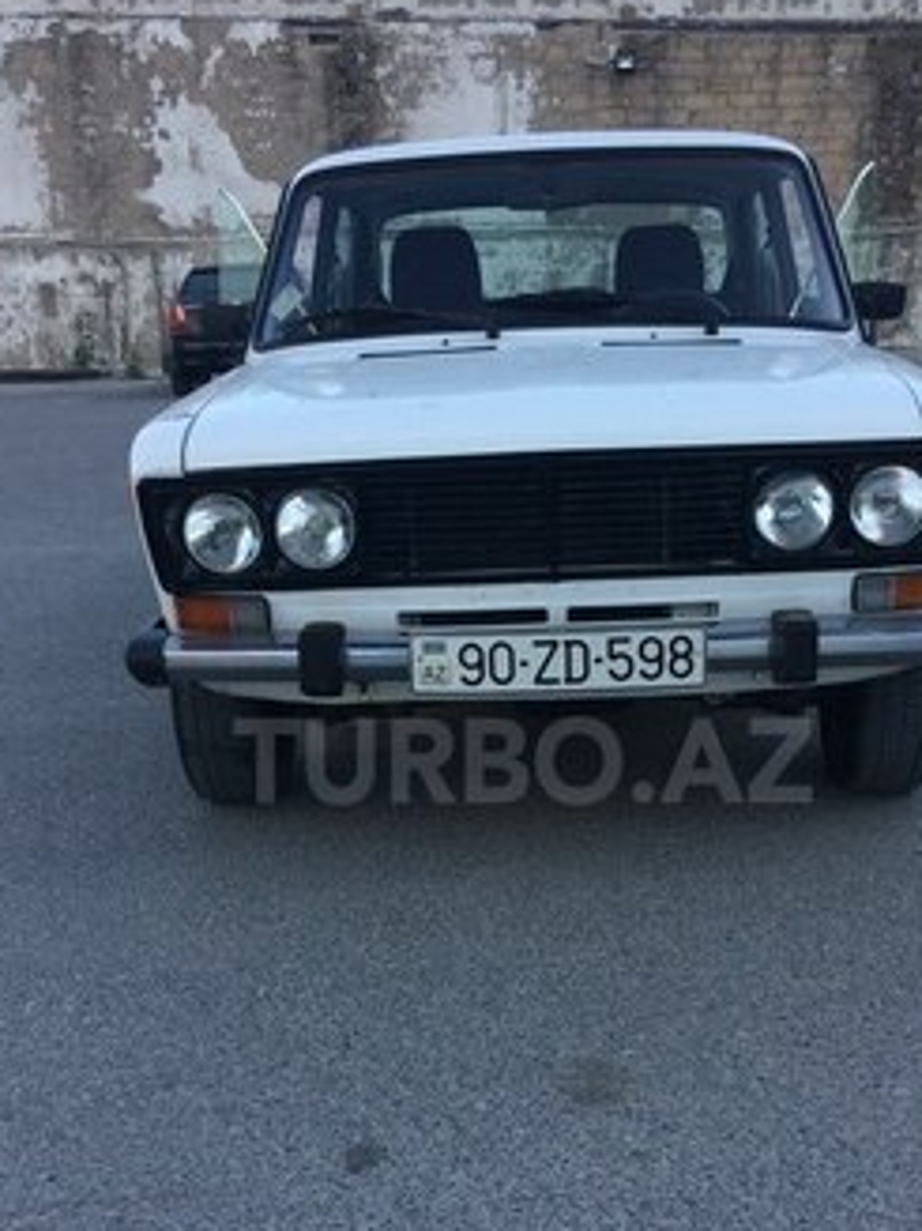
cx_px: 523
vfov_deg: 42.7
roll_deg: +0.5
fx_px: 1564
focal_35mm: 44
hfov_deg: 32.8
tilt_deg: -18.5
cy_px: 760
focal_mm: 4.15
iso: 32
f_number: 2.2
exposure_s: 1/391
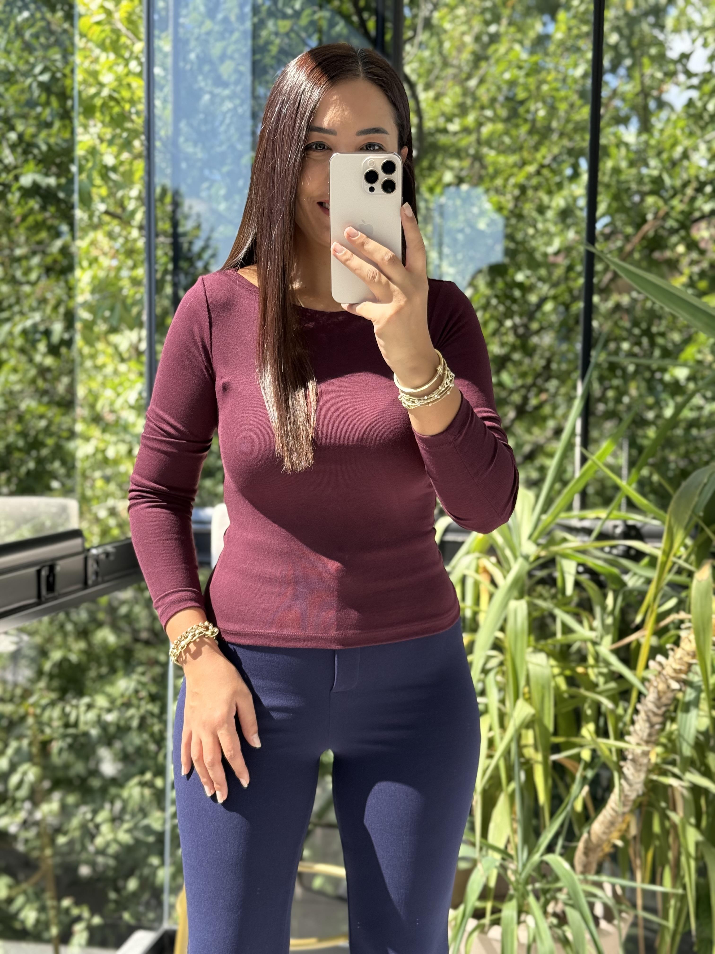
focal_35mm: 48
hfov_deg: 30.3
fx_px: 1322
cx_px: 358
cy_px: 477
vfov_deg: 39.7
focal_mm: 6.76
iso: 80
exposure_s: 1/578
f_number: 1.78
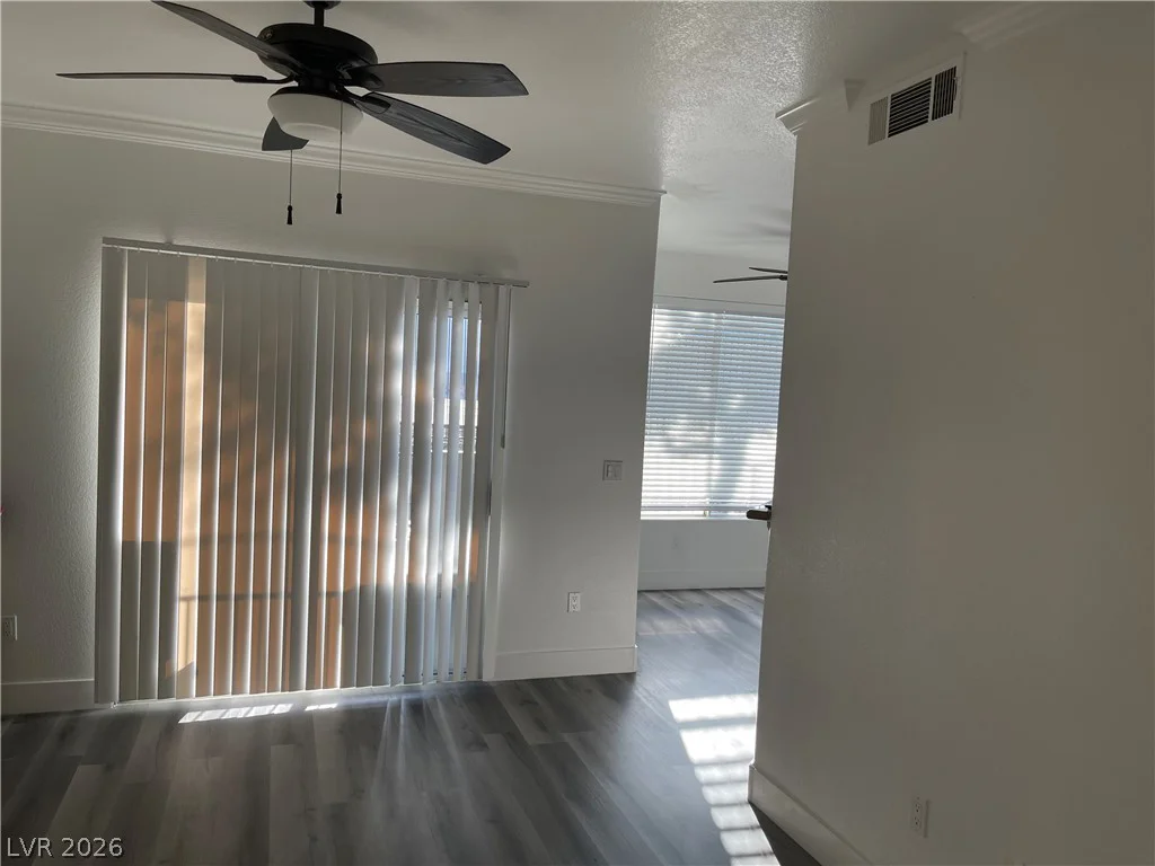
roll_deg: -2.5
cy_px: 433
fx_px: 834
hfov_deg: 69.4
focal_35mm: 25
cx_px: 578
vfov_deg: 54.9
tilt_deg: -3.3
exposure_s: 1/120
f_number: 1.6
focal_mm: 5.1
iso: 32
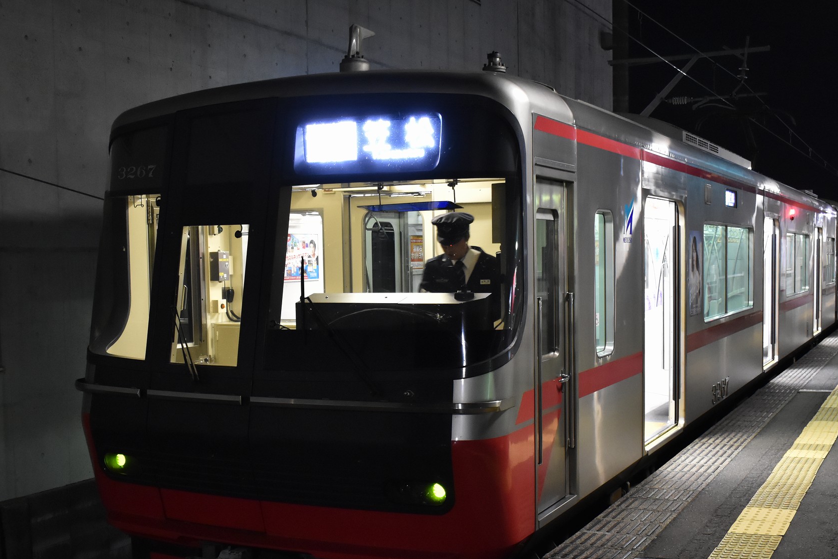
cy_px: 339
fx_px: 1070
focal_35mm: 46
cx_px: 438
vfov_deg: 29.2
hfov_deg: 42.7
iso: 2500
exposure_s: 1/20
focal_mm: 24
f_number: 3.8
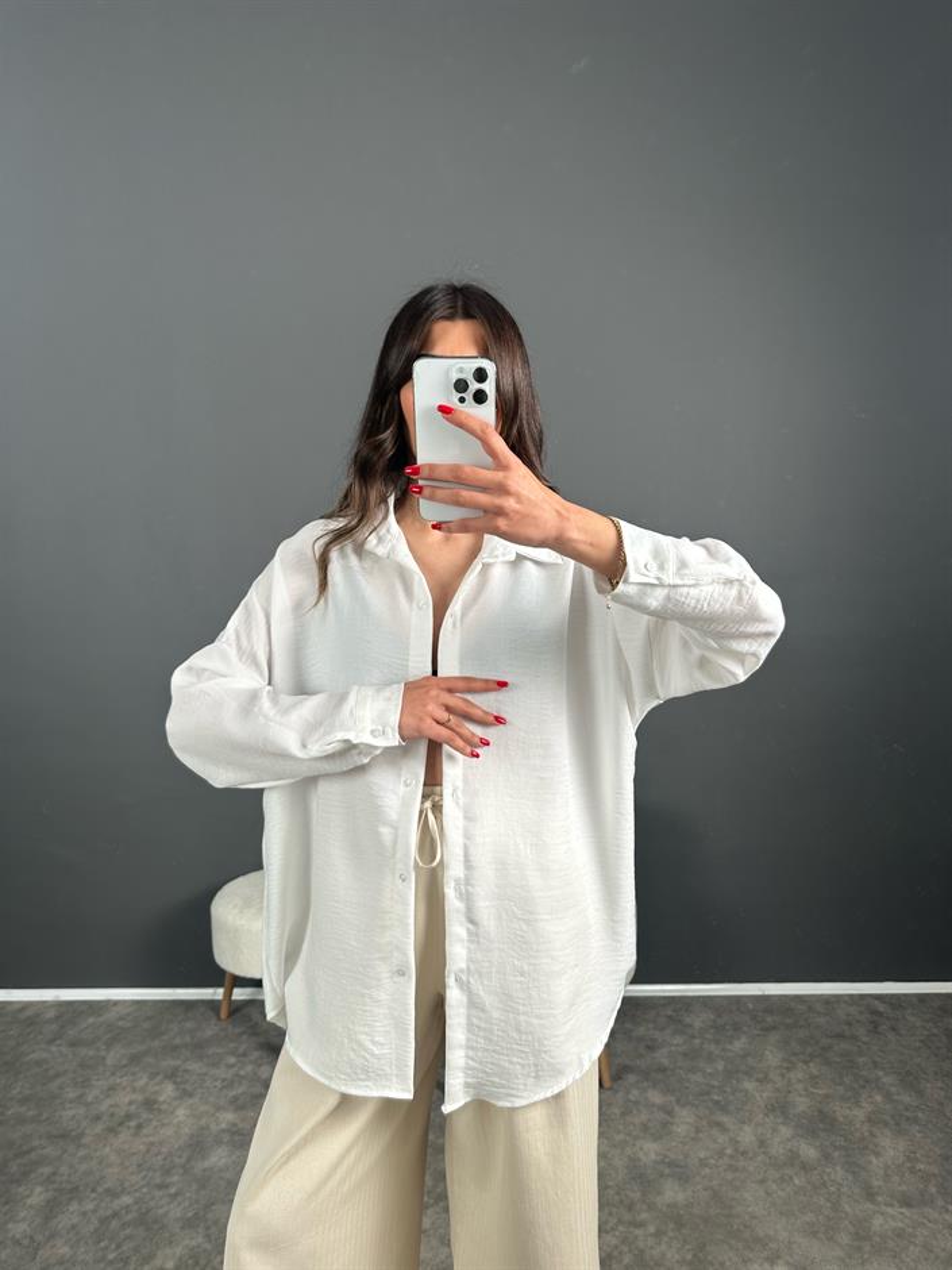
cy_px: 635
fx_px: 880
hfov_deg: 56.8
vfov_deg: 71.6
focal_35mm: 24
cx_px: 476
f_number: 1.78
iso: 64
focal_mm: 6.86
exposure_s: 1/121
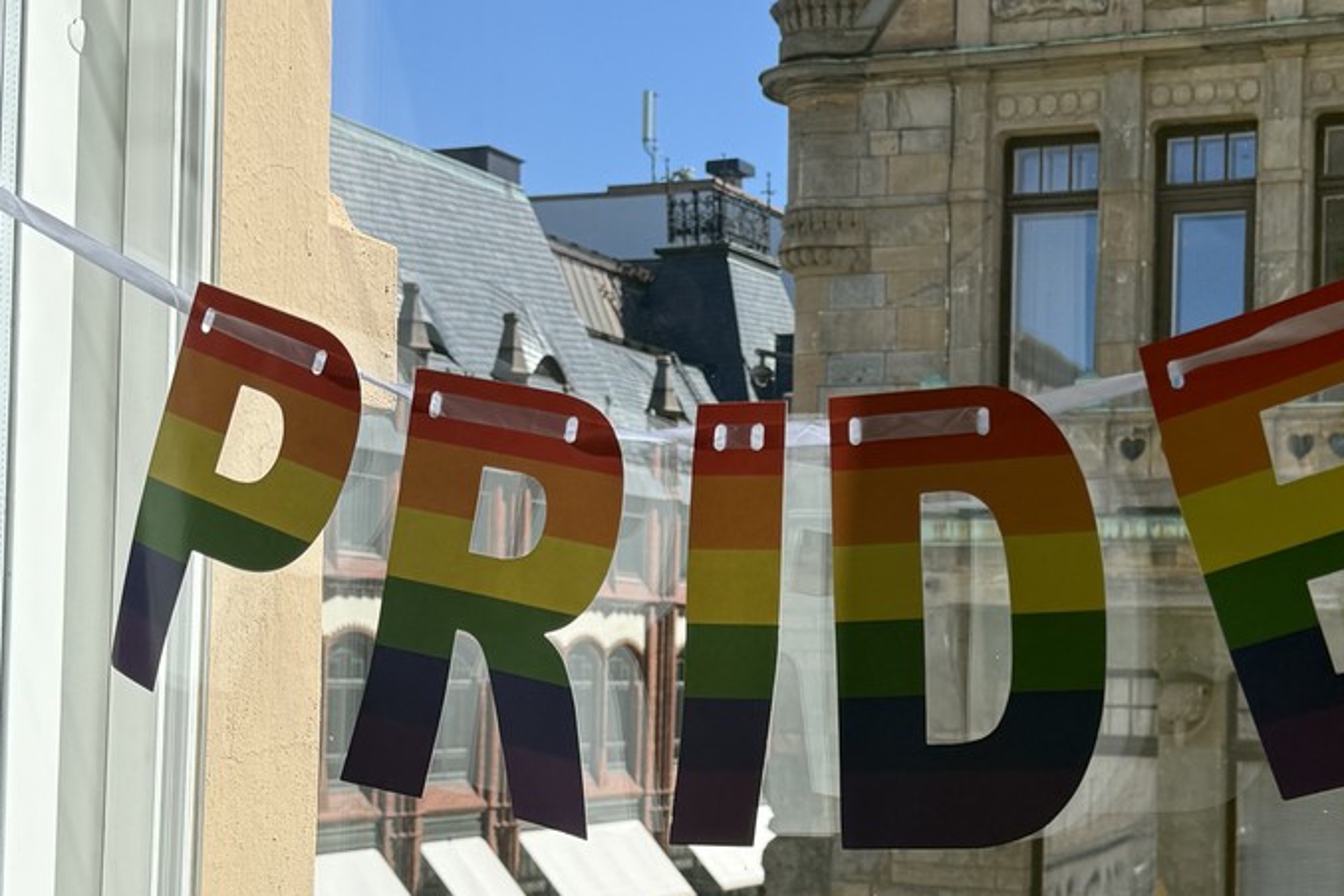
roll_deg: -1.5
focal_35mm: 59
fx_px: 2202
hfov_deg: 33.5
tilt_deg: +2.1
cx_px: 943
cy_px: 632
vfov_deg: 22.8
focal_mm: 6.76
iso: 80
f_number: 1.78
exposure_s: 1/2801
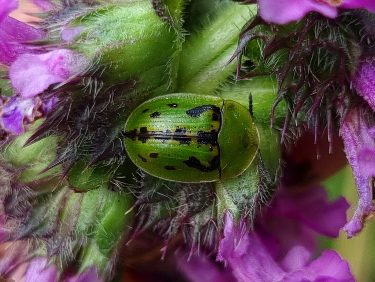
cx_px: 188
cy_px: 141
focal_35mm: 26
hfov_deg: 67.3
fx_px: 282
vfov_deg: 53.1
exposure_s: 1/370
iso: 50
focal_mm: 5.4
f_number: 1.8
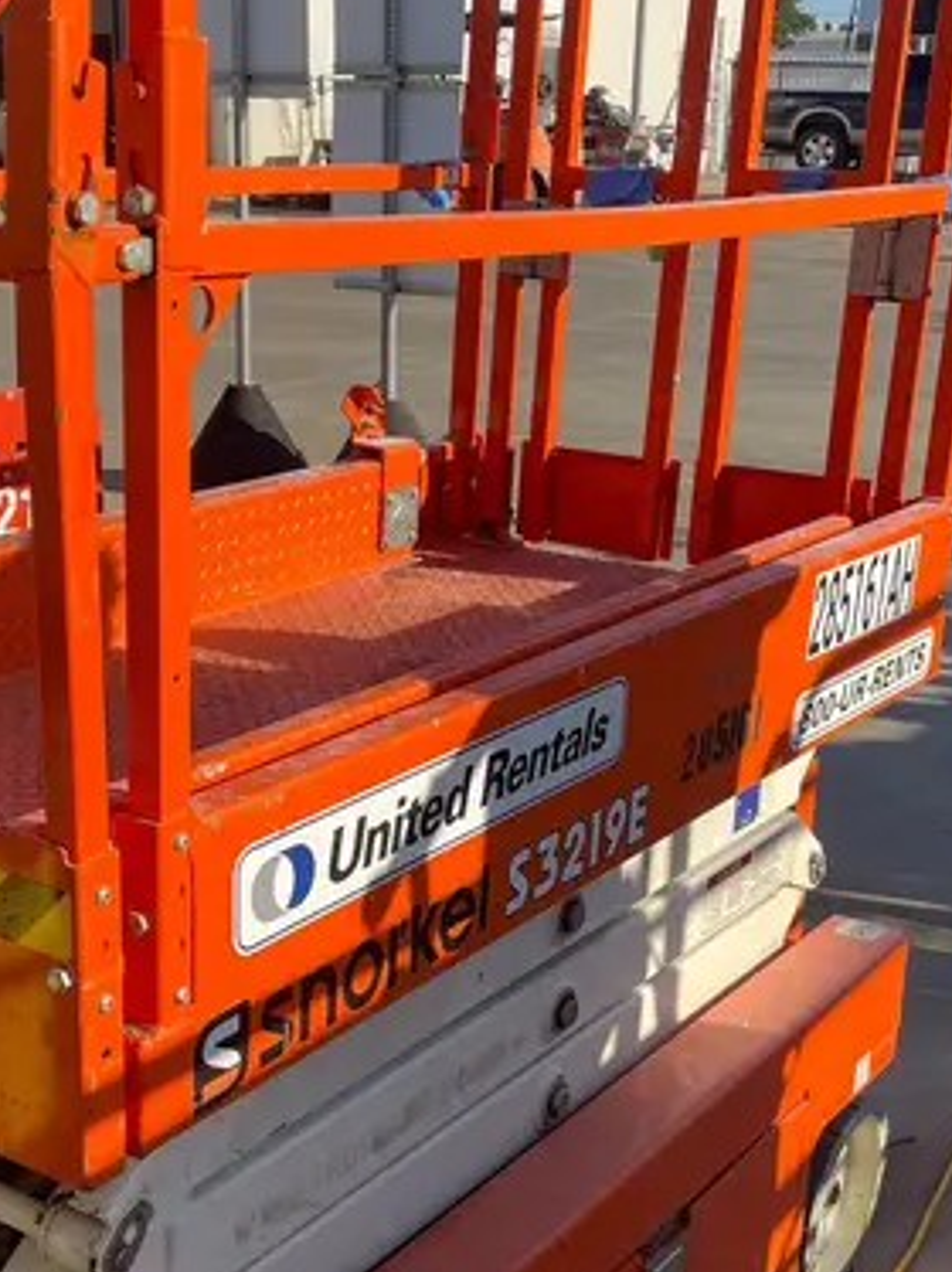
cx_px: 316
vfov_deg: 37.3
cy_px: 777
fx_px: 1872
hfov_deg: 28.3
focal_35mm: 51
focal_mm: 4.2
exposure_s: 1/1984
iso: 32
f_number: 1.6
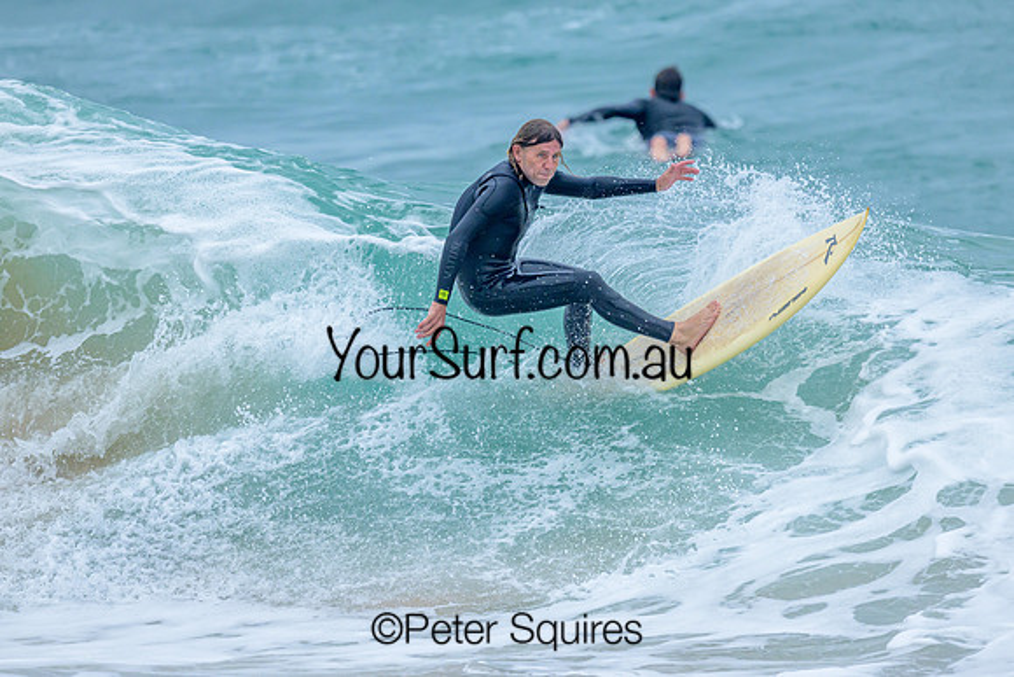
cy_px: 315
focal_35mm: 1045
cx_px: 500
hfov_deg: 2.0
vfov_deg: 1.3
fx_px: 29428
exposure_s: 1/3200
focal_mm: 800
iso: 800
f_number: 6.3
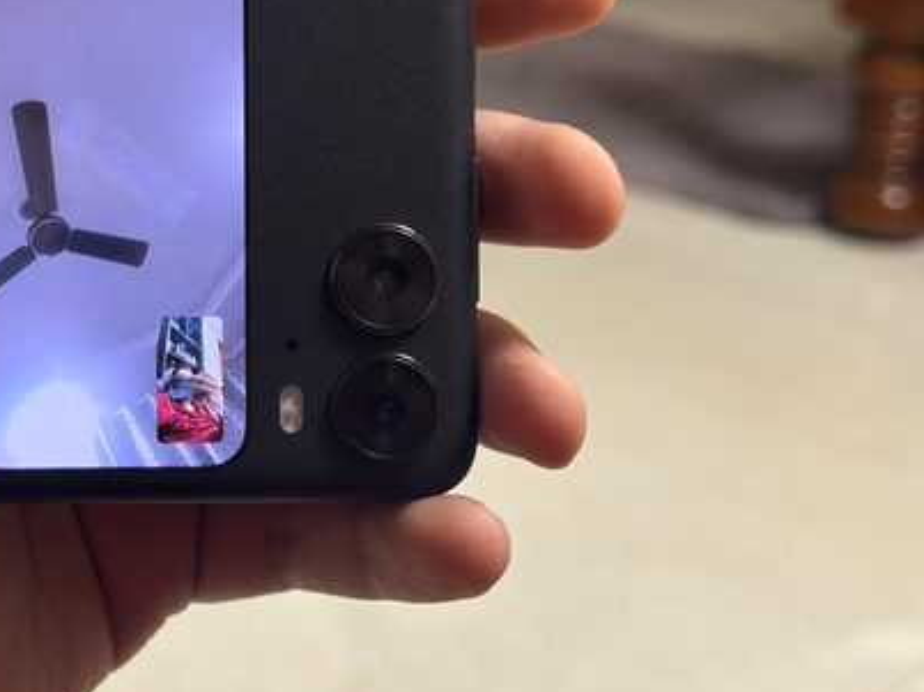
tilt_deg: -16.9
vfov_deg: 17.1
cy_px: 205
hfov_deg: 22.4
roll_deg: -2.0
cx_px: 172
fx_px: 2294
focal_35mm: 86
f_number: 1.78
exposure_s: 1/50
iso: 160
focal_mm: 6.86
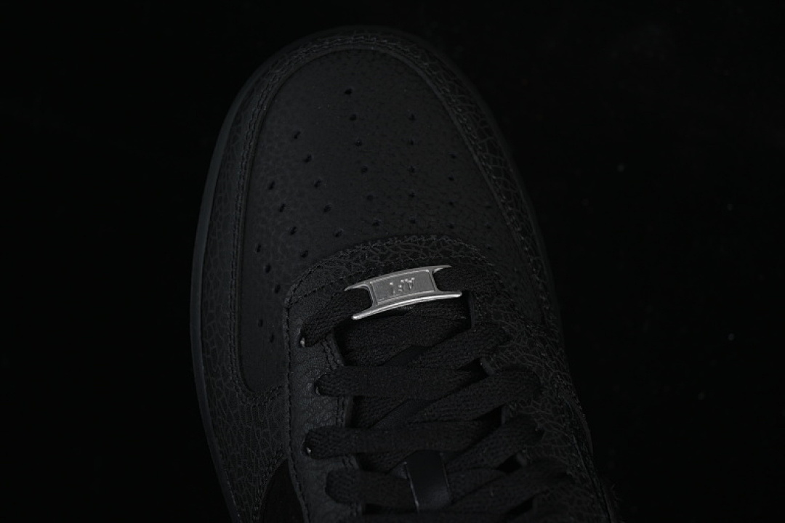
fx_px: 1635
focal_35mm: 75
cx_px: 392
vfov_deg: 18.2
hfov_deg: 27.0
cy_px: 262
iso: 160
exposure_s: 1/40
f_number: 6.3
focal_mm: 50
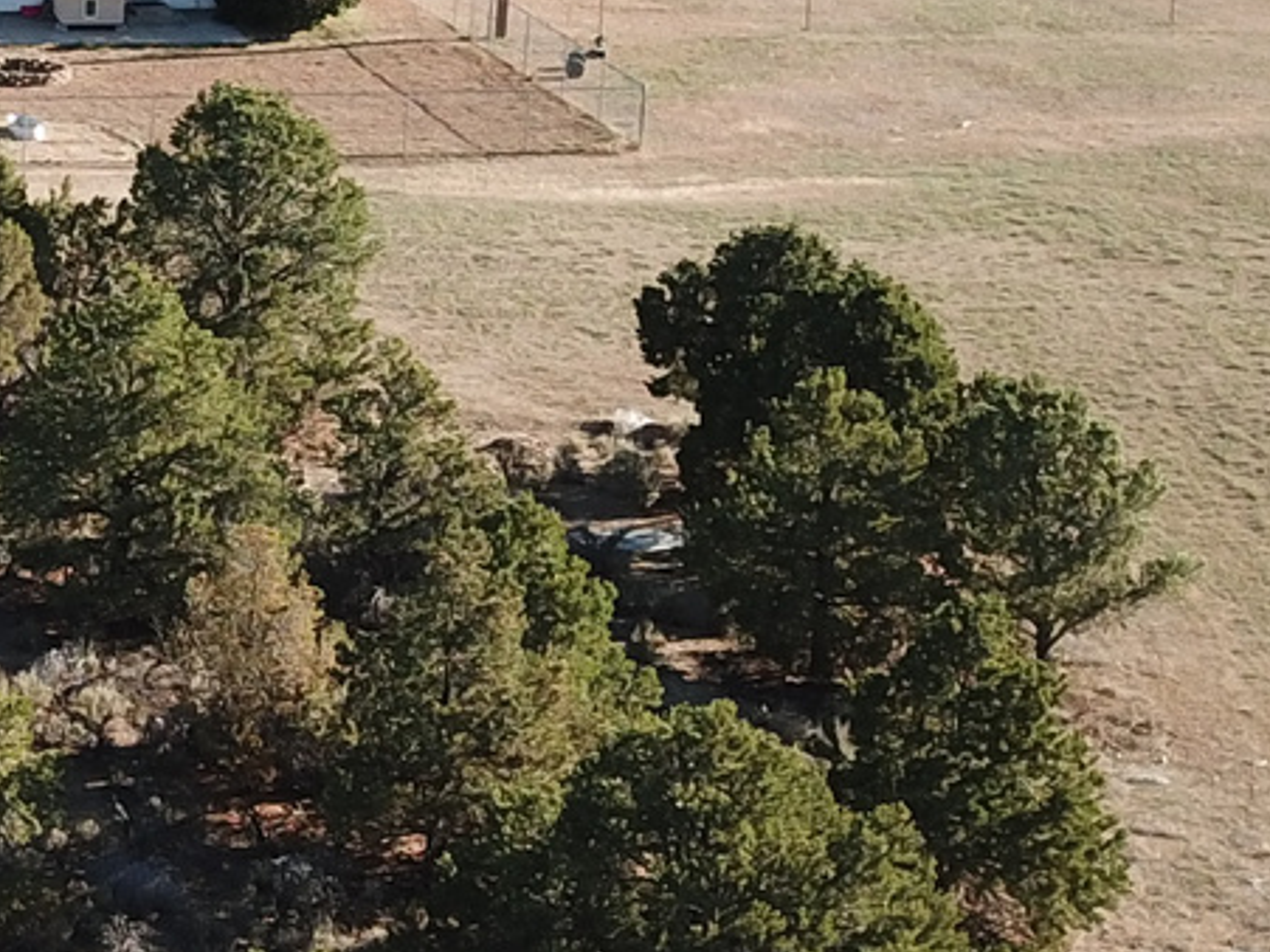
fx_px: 4328
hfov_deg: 15.7
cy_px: 76
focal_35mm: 118
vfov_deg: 12.4
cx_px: -459
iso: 100
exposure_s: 1/575
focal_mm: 4.73
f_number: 2.2
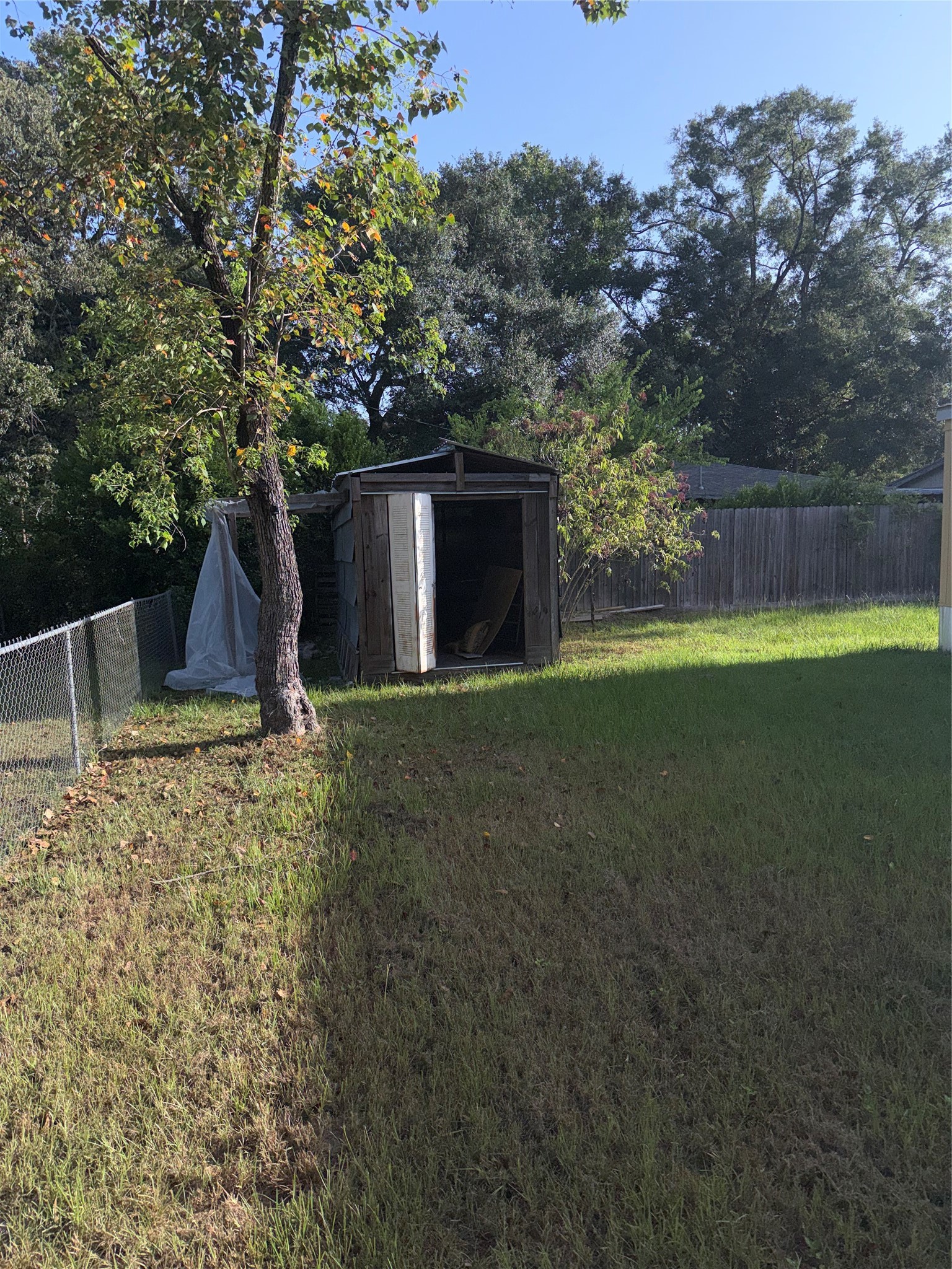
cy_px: 634
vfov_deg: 71.6
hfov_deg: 56.8
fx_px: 880
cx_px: 476
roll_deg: +2.3
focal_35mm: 24
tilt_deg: -3.0
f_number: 1.78
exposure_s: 1/6452
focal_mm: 6.76
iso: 50
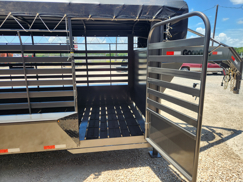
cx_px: 122
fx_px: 161
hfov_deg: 73.9
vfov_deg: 58.9
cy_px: 91
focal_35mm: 23
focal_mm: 5.4
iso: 20
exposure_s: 1/818
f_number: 1.8
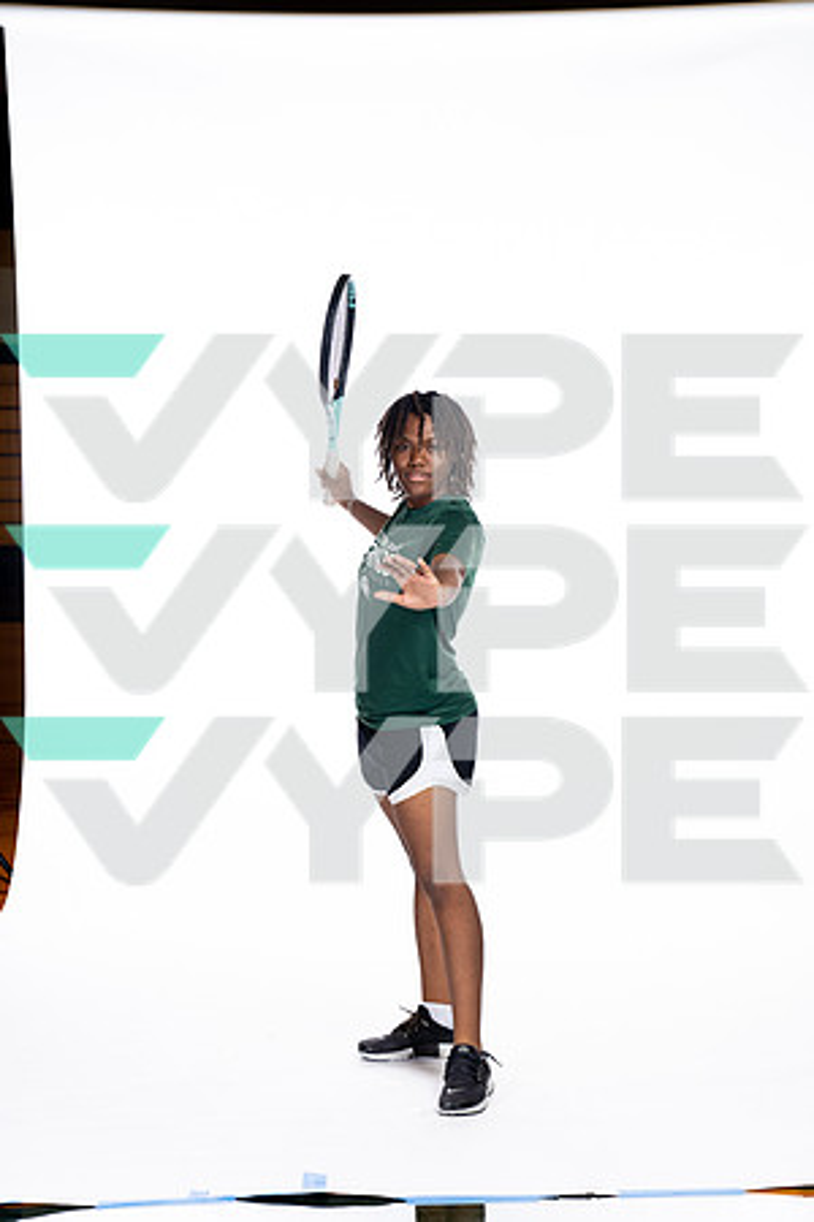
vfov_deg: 28.8
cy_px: 611
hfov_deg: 19.5
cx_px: 407
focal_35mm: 70
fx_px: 2374
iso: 400
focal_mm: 70
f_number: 5.6
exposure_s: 1/250
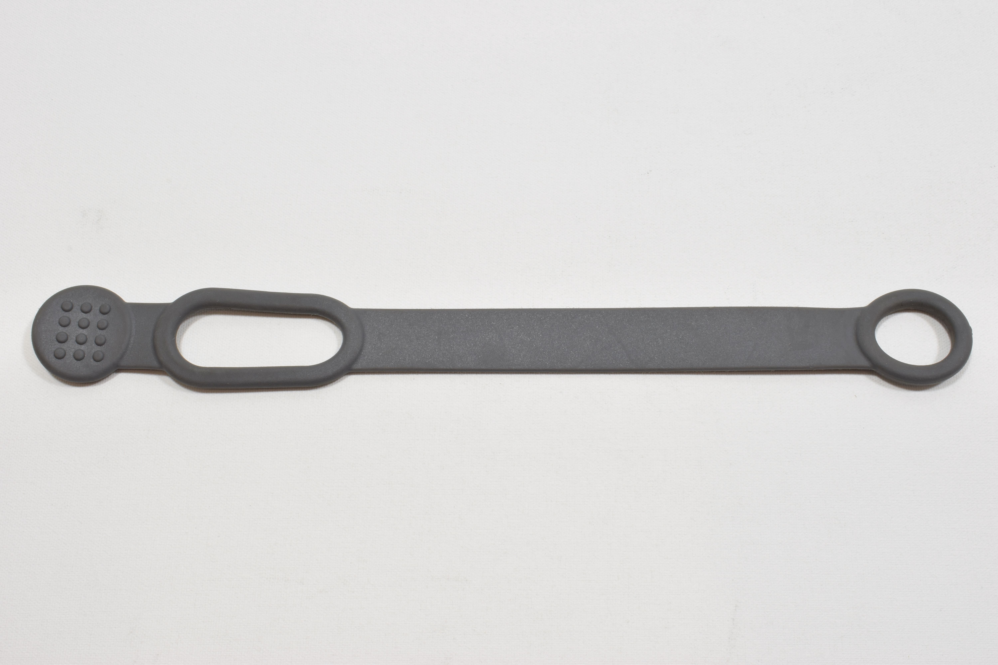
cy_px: 332
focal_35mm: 42
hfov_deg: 46.4
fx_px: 1164
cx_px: 499
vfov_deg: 31.9
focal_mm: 28
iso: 100
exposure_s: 1.3
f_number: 29
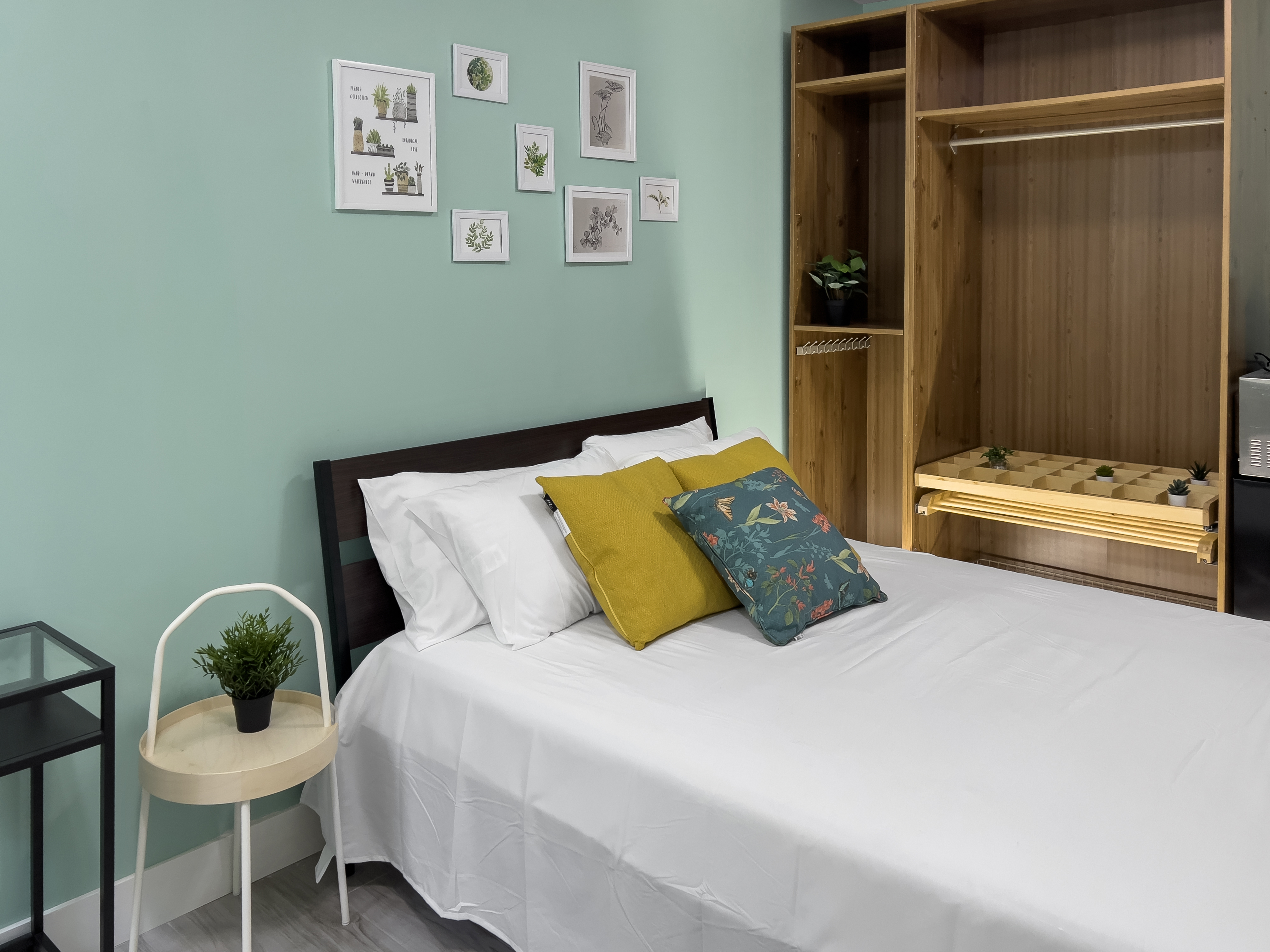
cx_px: 635
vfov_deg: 53.1
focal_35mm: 26
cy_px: 476
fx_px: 954
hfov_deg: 67.3
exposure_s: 1/60
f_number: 1.5
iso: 100
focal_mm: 5.7
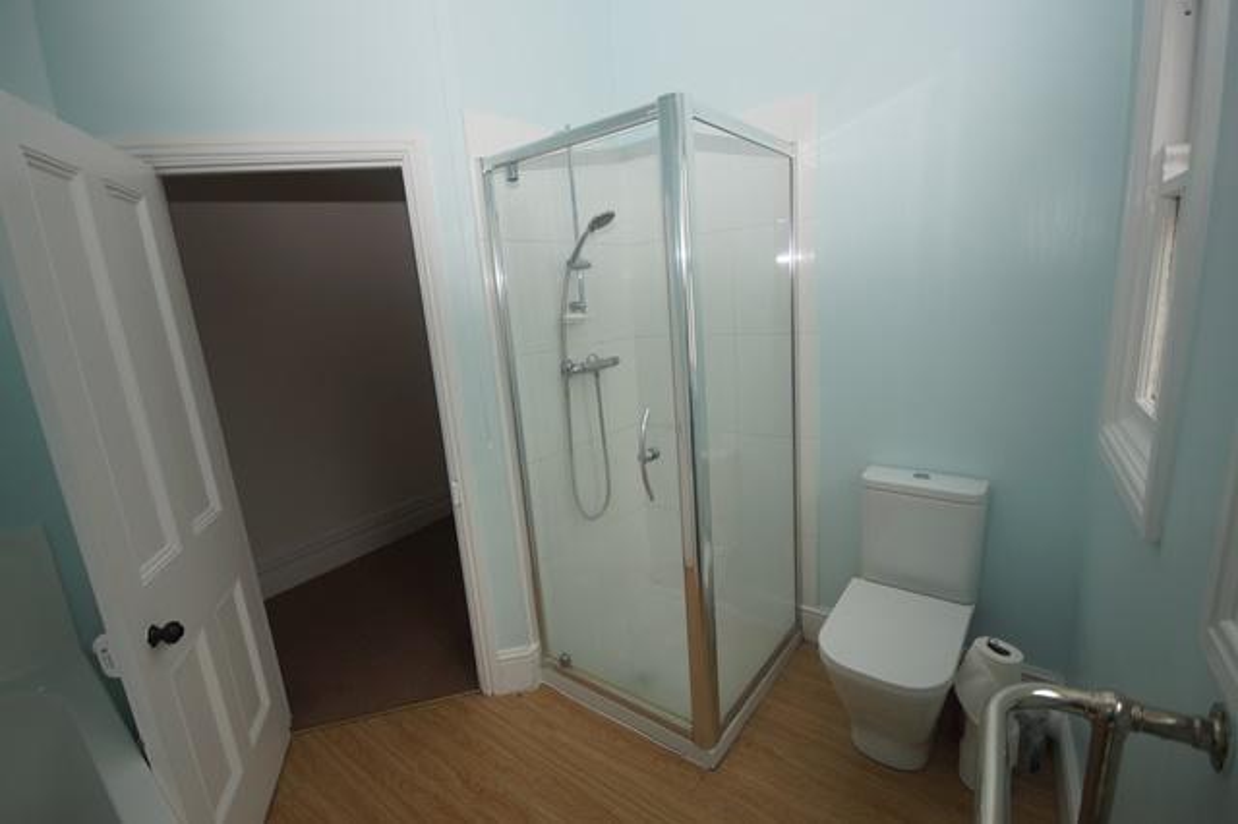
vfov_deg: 77.3
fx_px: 516
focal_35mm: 15
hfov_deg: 100.4
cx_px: 619
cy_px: 412
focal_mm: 10
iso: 160
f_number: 4
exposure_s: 1/60
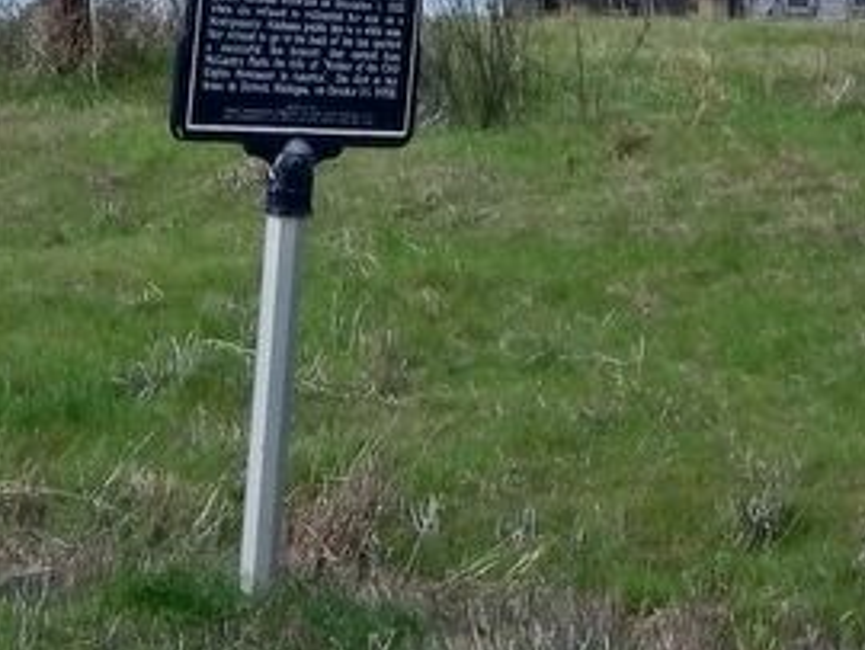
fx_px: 5702
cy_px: -144
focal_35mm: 228
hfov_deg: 8.7
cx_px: 628
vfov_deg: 6.5
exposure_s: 1/250
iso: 80
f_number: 8.9
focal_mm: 13.7
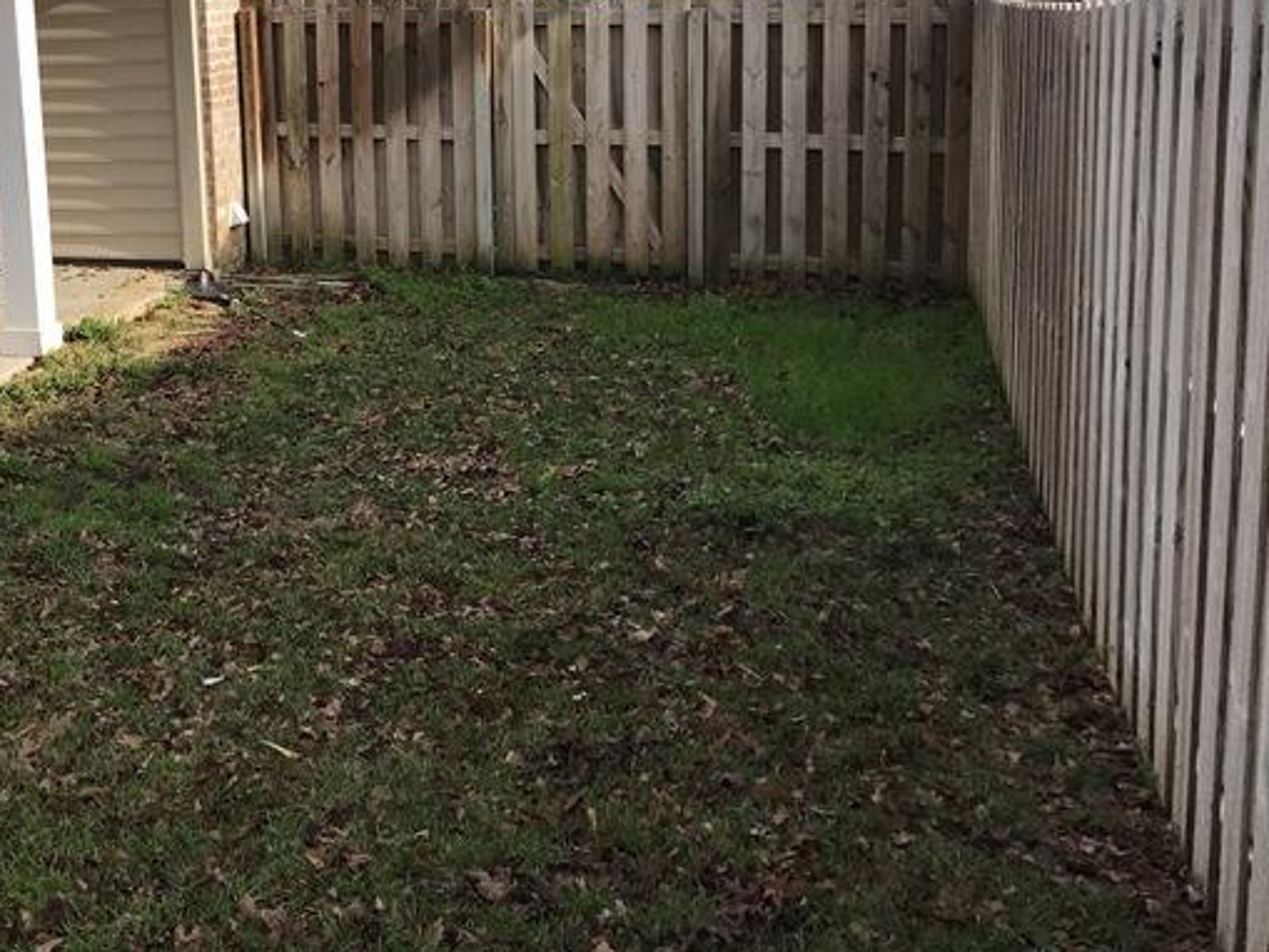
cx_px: 292
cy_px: 257
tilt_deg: -9.7
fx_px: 1613
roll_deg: +2.2
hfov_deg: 41.5
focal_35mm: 44
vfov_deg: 32.4
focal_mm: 3.99
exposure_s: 1/1126
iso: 20
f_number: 1.8
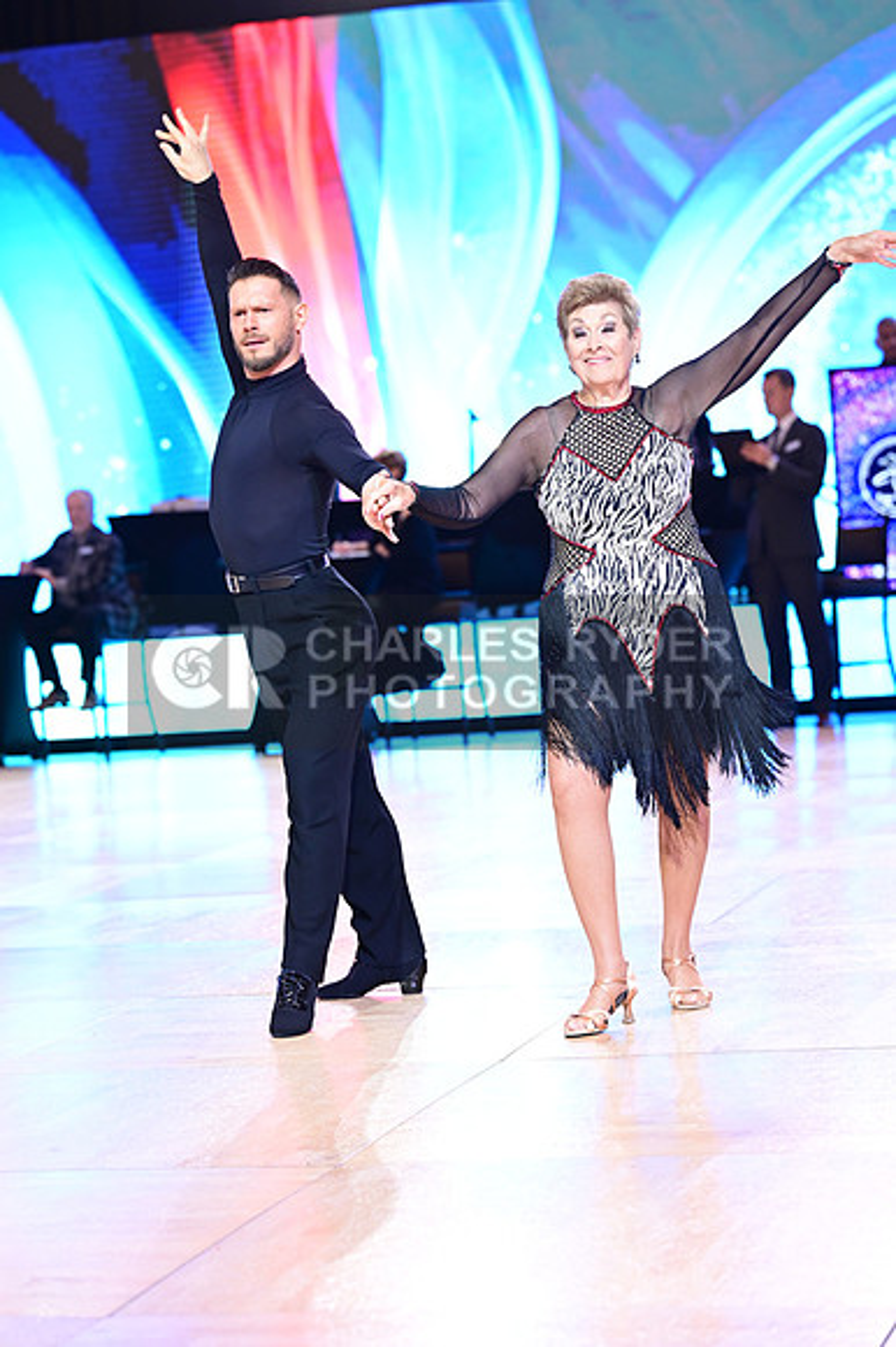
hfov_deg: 14.5
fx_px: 3513
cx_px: 448
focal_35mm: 94
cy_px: 674
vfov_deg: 21.7
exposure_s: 1/250
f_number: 3.5
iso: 2000
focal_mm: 94
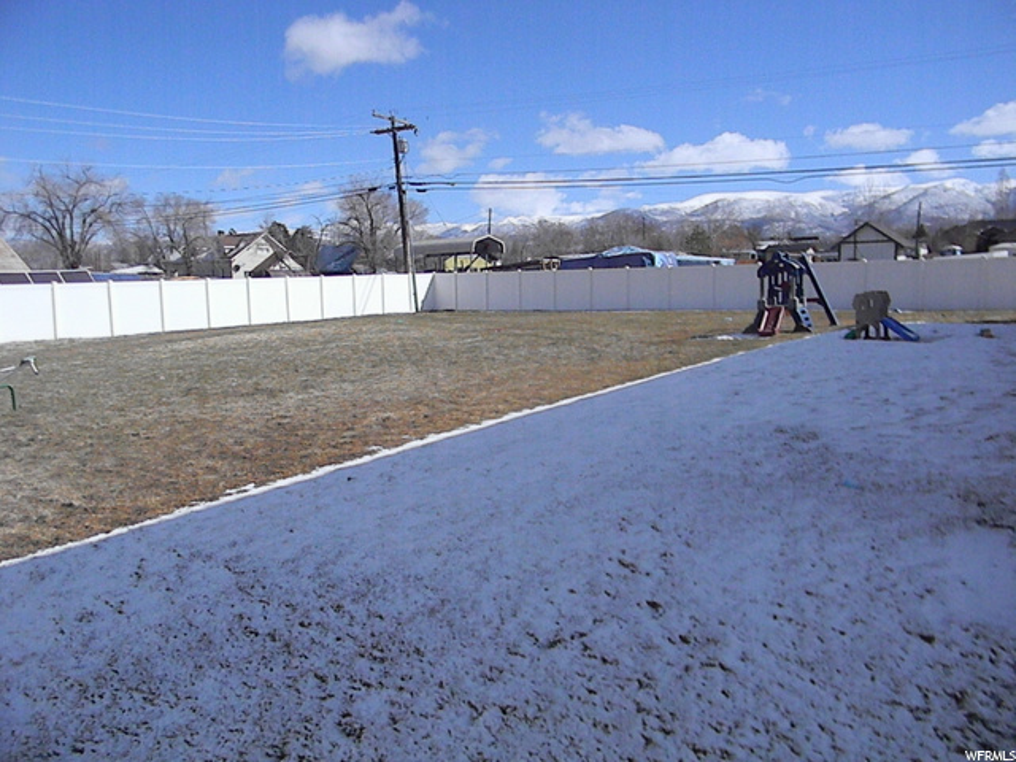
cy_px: 381
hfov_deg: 65.3
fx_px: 792
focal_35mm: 27
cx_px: 508
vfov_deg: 51.4
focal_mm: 5
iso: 643
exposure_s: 1/2525
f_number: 7
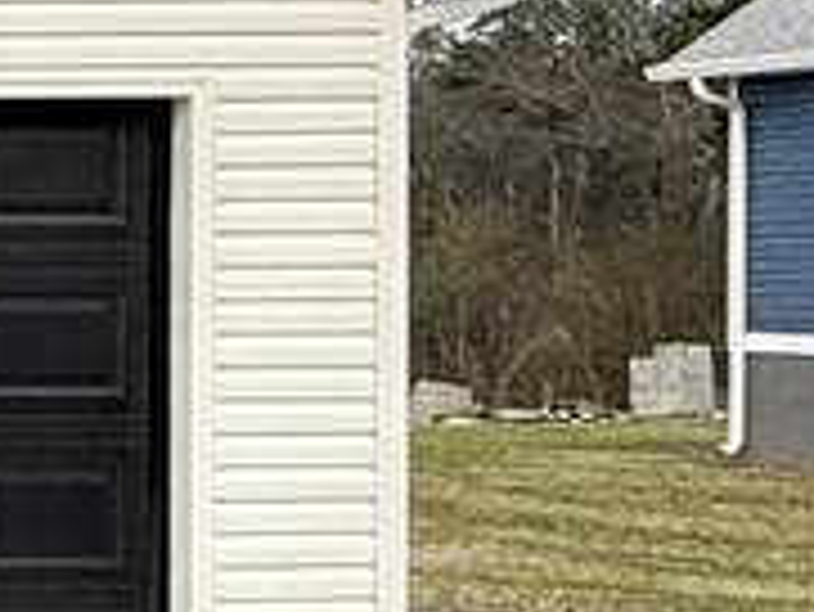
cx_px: -1286
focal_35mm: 99
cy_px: 45
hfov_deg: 13.1
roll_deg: +0.0
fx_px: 2330
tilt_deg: +0.1
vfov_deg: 14.8
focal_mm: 2.22
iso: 50
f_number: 2.2
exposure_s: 1/734
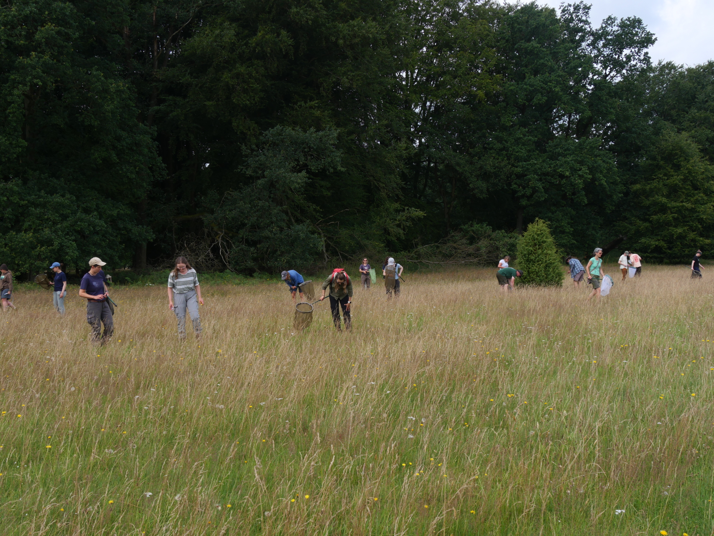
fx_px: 866
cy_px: 268
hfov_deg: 44.8
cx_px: 357
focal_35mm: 42
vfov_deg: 34.3
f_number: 7.1
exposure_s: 1/320
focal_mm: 21
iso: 200
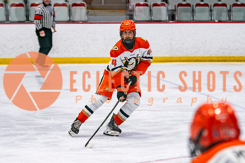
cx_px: 114
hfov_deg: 12.2
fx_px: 1144
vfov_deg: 8.2
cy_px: 83
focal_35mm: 168
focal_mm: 100
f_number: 2.8
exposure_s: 1/640
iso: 640
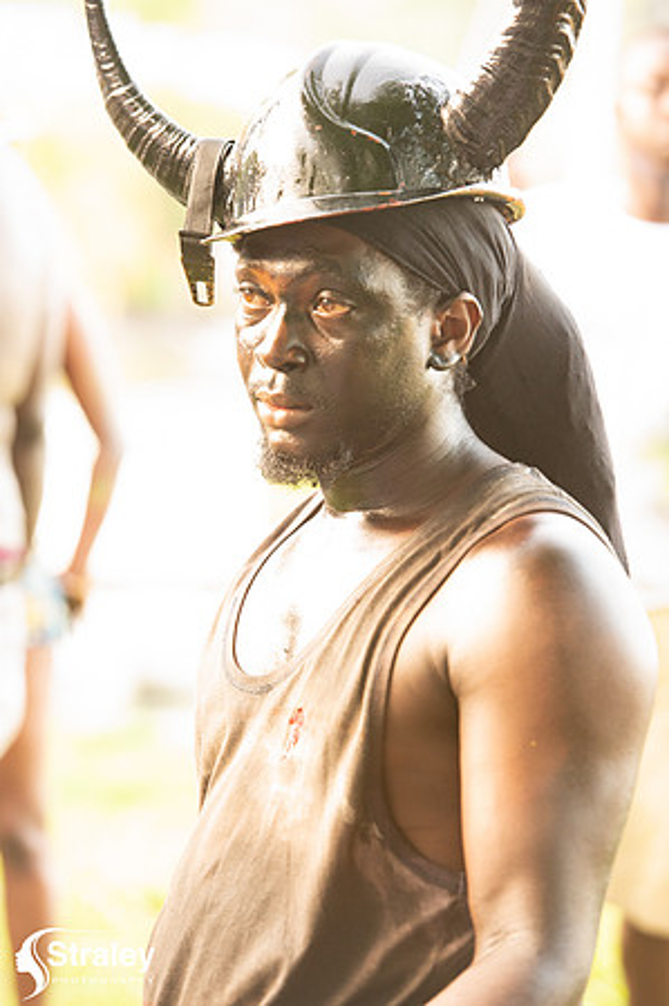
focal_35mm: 155
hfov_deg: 8.8
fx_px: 4330
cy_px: 503
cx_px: 334
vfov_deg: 13.3
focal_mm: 155
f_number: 5
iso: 4000
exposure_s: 1/200
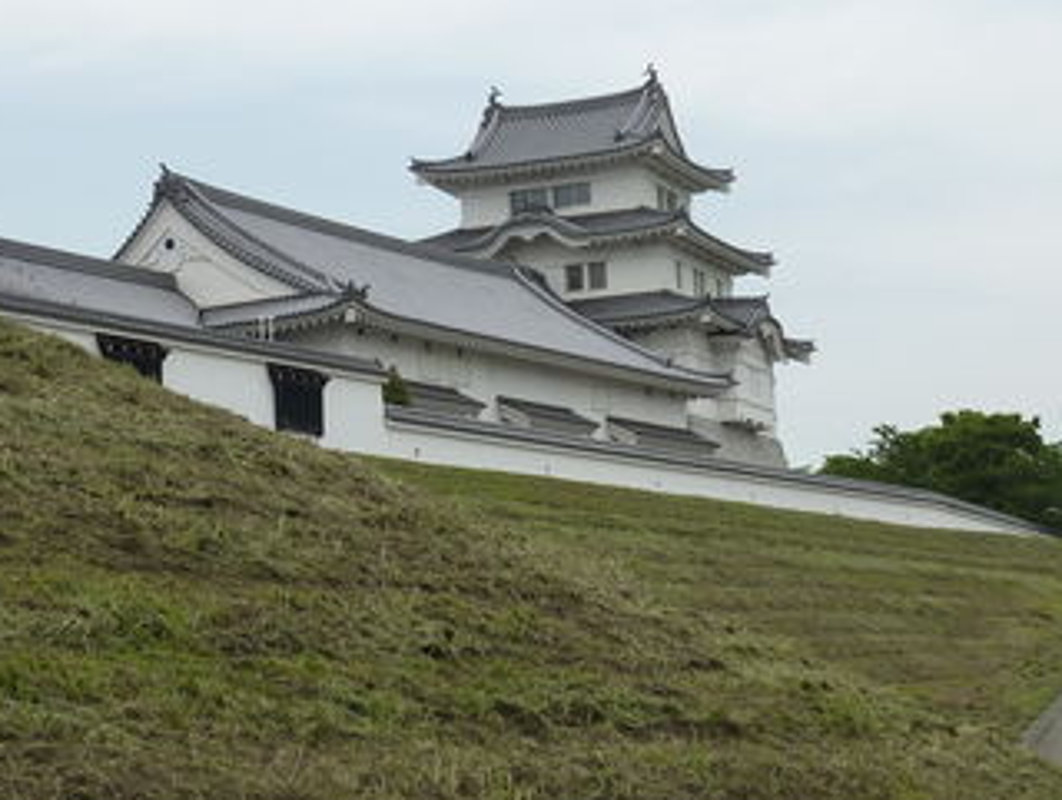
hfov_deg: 23.5
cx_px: 558
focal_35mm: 83
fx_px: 2550
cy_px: 380
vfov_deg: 17.8
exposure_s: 1/400
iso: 125
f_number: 4
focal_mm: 6.9
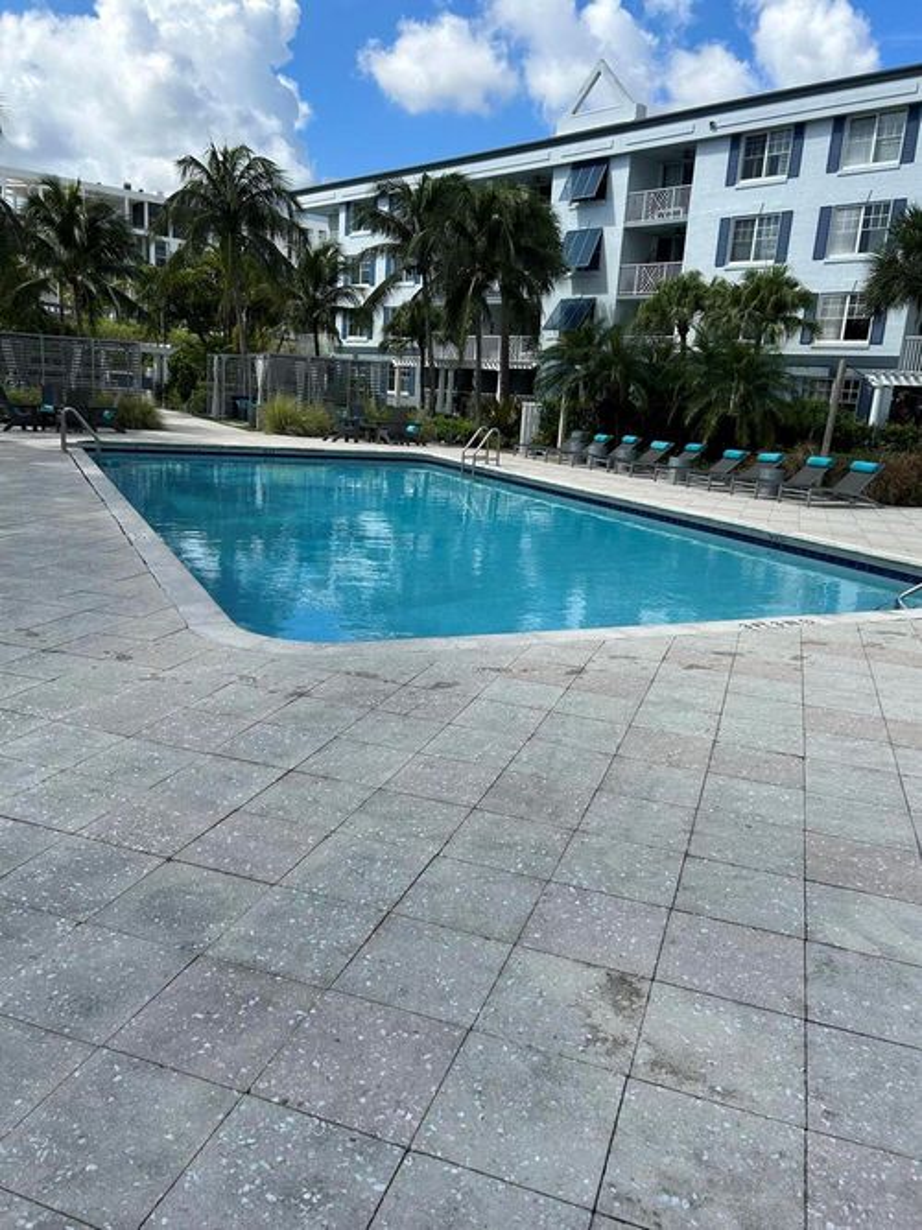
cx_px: 461
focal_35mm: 26
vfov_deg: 67.3
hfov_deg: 53.0
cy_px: 615
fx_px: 924
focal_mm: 5.7
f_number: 1.5
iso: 50
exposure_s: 1/3704
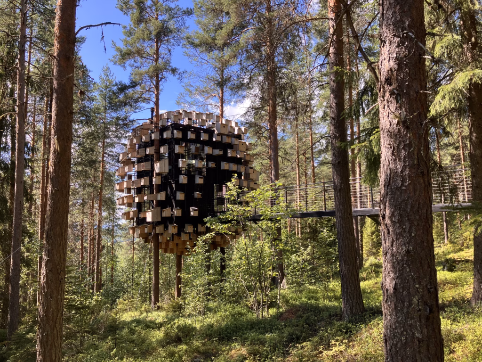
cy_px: 181
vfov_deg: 49.7
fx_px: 390
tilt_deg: +7.4
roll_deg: +0.9
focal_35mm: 28
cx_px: 241
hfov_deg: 63.4
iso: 32
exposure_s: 1/354
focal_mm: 3.99
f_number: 1.8
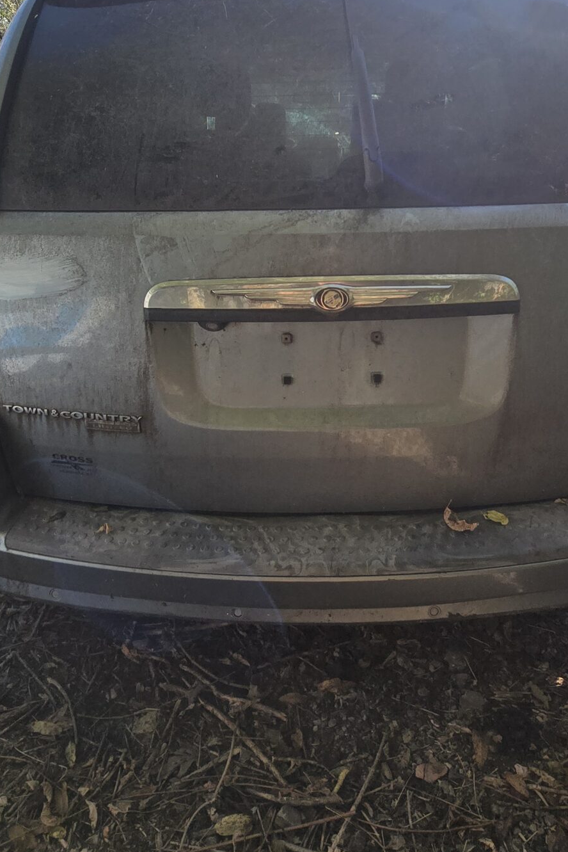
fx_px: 615
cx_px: 303
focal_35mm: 26
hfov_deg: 49.5
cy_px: 339
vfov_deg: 68.7
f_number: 2.2
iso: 50
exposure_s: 1/1160
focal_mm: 2.2
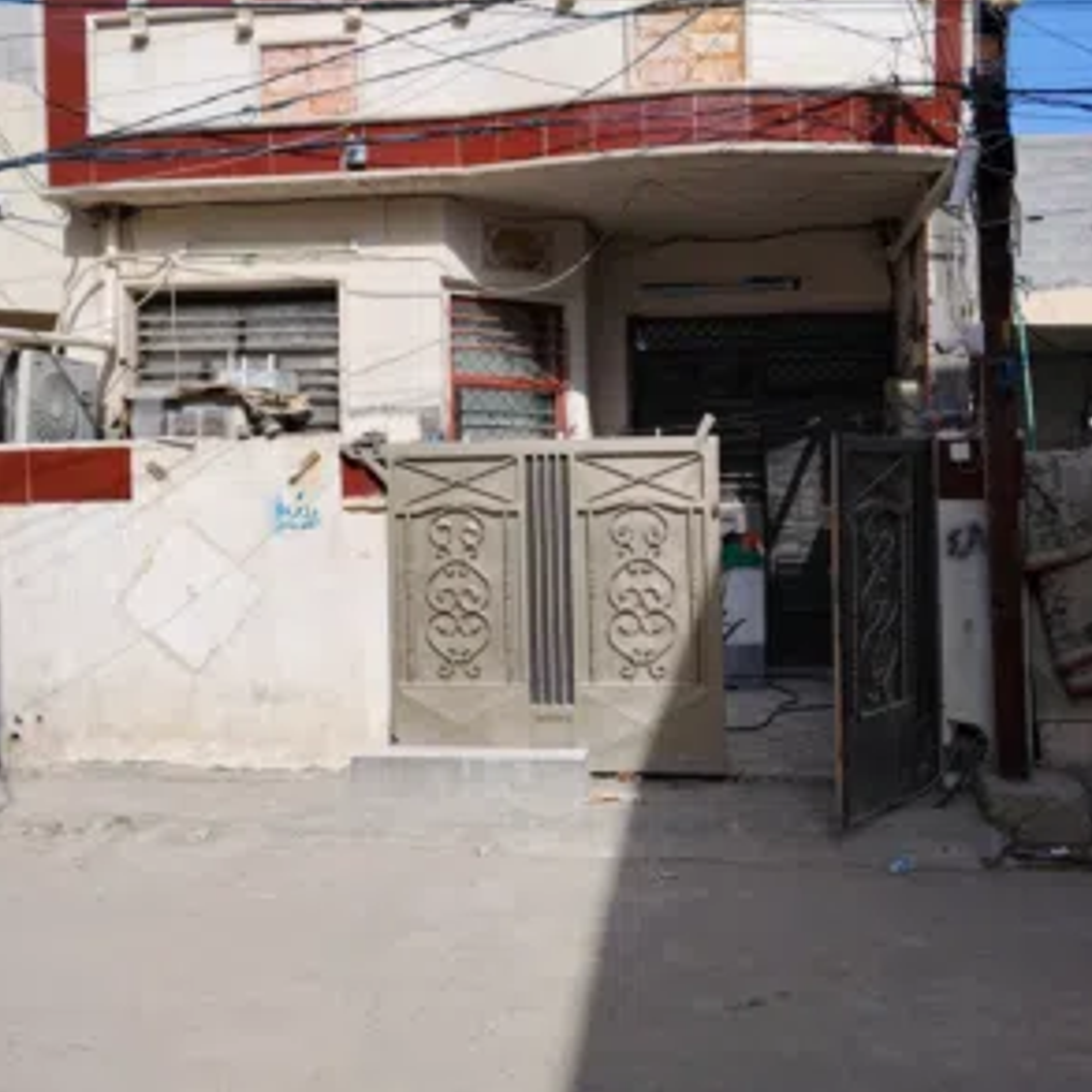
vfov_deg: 47.0
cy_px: 455
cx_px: 552
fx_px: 1249
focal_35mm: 35
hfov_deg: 47.2
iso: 50
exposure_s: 1/2003
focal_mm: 4.22
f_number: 1.8
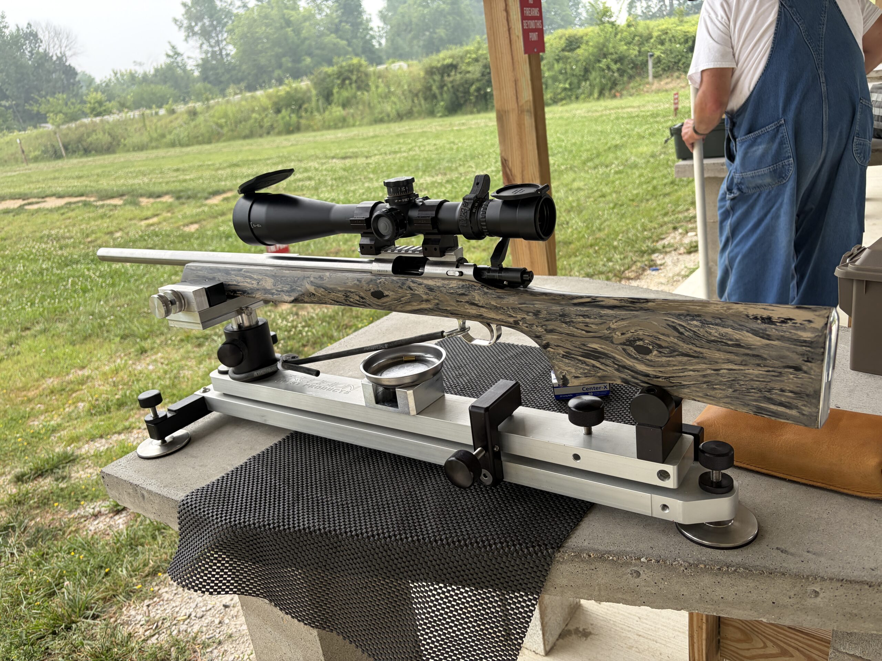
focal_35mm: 26
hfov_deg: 67.3
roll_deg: +8.1
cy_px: 330
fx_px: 662
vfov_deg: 53.1
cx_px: 441
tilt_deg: -19.3
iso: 50
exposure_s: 1/1064
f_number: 1.6
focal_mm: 5.96
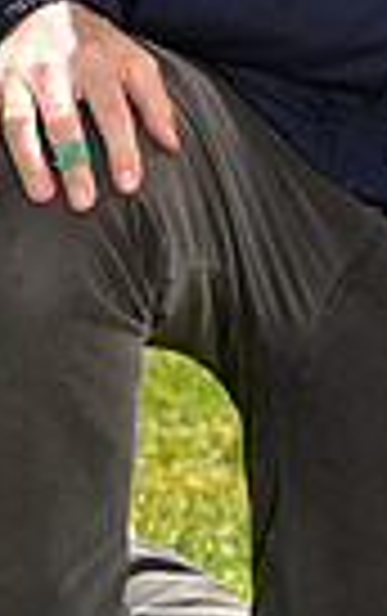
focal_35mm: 432
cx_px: 461
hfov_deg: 3.0
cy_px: -468
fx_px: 7267
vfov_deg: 4.8
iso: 80
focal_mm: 100
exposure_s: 1/200
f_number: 6.3
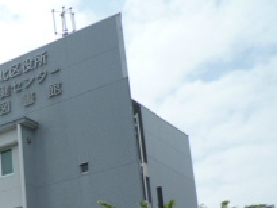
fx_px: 625
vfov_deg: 18.2
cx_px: -153
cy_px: 230
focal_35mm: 78
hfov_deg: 20.8
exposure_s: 1/640
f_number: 4
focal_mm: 4.4
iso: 80
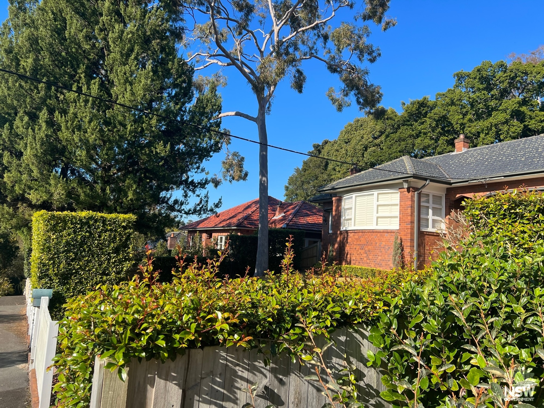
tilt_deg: +6.7
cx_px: 272
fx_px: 409
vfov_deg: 53.1
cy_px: 204
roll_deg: -3.2
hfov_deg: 67.3
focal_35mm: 26
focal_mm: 5.7
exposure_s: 1/1934
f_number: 1.5
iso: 50
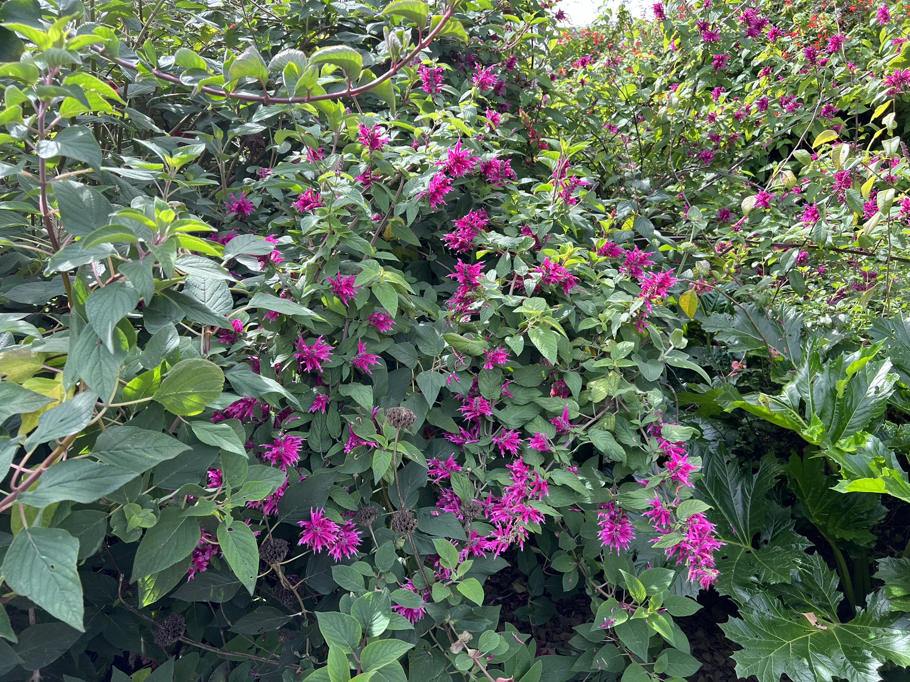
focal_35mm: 26
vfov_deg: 53.1
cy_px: 341
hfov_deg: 67.3
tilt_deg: -19.3
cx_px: 455
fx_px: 683
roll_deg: -2.8
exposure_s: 1/410
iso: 50
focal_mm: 5.7
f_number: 1.5
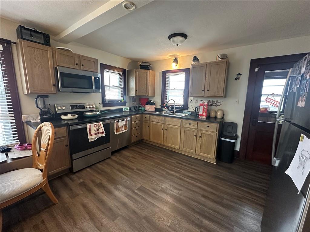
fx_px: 125
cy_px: 116
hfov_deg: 102.1
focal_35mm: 14
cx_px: 155
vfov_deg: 85.7
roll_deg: -1.2
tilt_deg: -9.2
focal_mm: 2.22
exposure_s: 1/60
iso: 400
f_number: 2.2
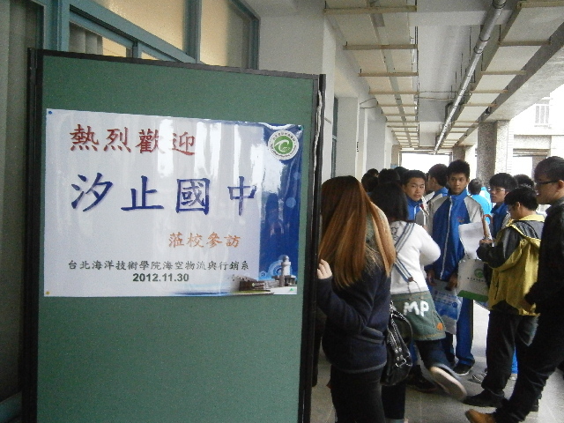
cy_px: 212
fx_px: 587
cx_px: 282
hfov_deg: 51.4
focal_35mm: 36
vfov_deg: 39.7
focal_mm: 6.4
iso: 800
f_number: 3.1
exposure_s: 1/60
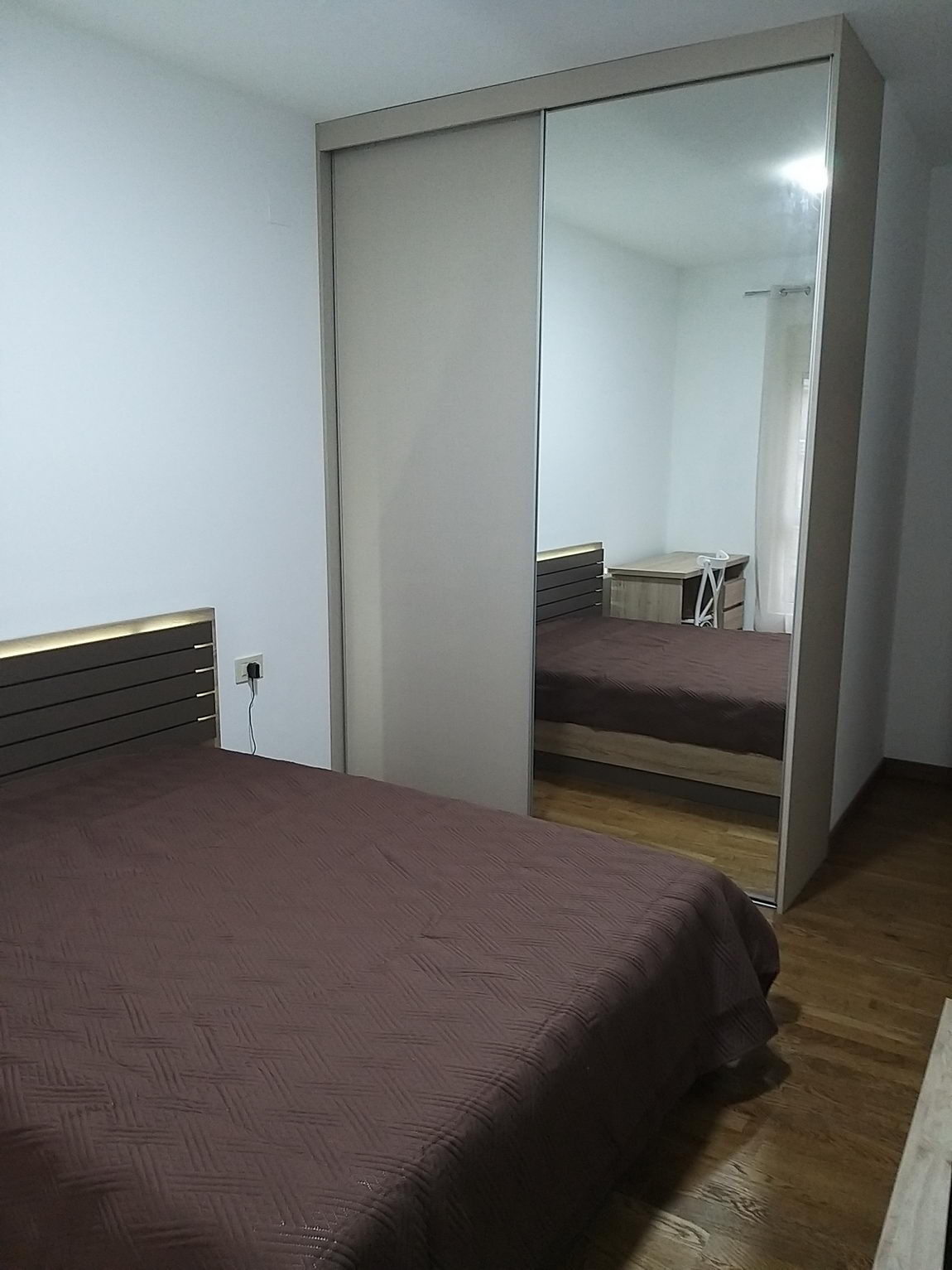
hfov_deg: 51.4
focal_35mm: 27
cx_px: 476
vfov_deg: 65.3
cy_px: 635
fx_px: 990
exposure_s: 1/50
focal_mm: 3.93
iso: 200
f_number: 1.7
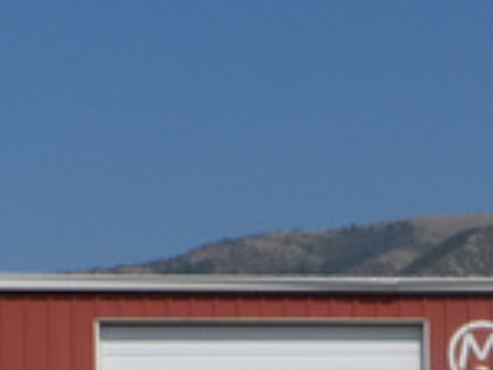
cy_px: 552
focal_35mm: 103
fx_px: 1468
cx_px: 460
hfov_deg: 18.7
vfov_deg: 13.6
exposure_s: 1/1000
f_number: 4.5
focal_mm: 4
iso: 80
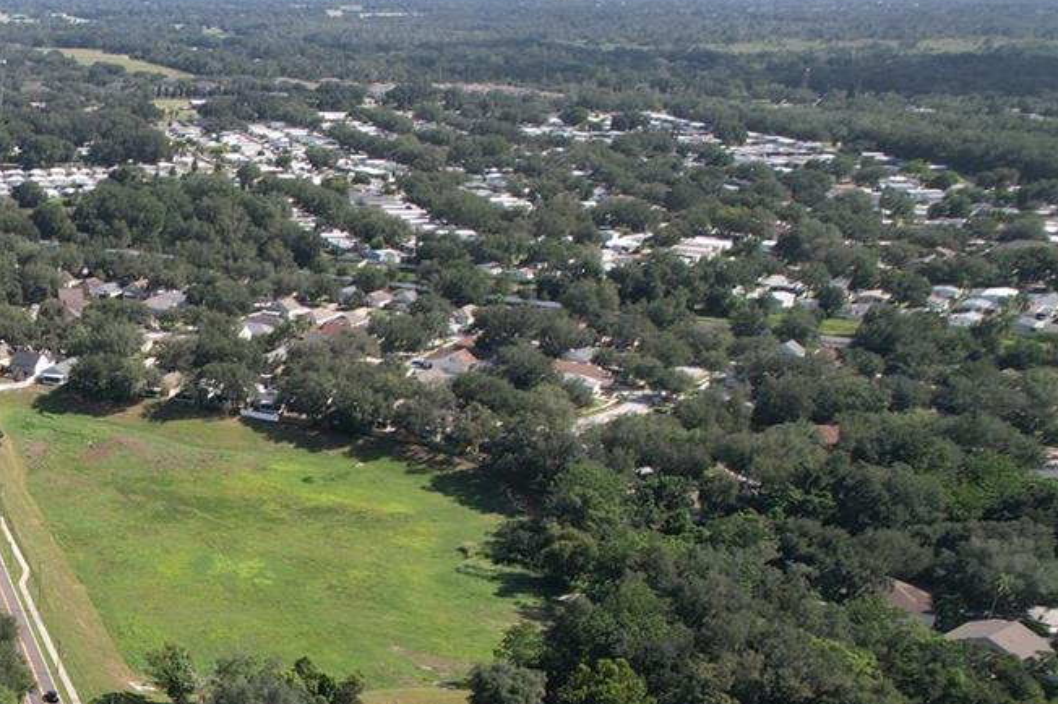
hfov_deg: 30.7
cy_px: 736
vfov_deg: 23.7
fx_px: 1586
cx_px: -237
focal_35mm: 54
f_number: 2.8
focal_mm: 8.38
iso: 100
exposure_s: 1/320
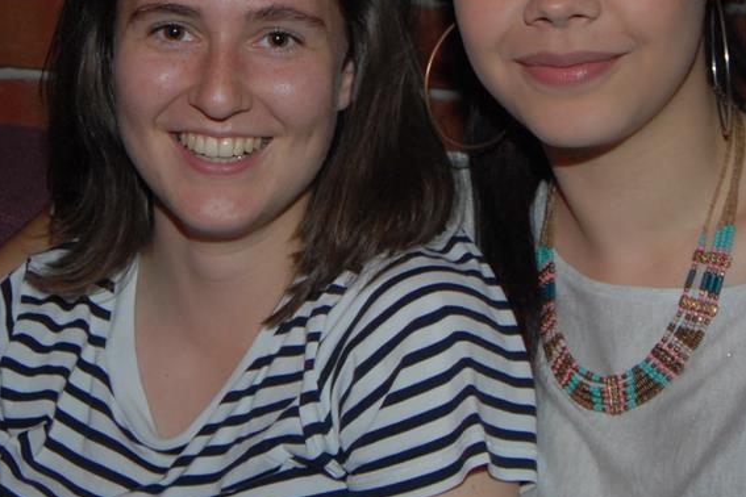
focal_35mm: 97
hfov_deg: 21.0
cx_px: 416
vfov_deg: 14.1
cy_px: 158
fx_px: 2010
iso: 400
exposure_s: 1/6
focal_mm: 32
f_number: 5.6
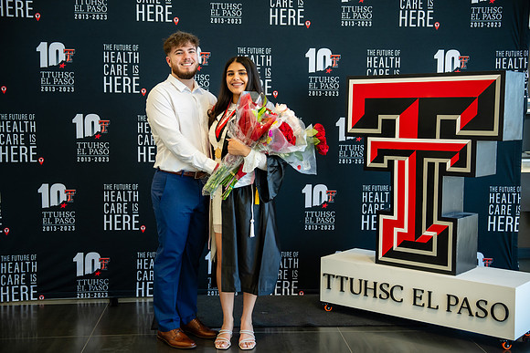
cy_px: 175
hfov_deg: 39.5
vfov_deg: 26.9
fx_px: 739
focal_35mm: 50
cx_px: 264
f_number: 2.8
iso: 500
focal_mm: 48
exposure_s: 1/125
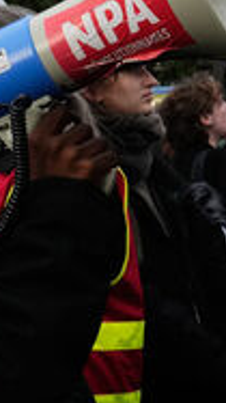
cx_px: 523
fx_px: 1333
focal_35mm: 125
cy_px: -77
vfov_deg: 16.5
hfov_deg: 8.9
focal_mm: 24
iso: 640
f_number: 6.3
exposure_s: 1/640
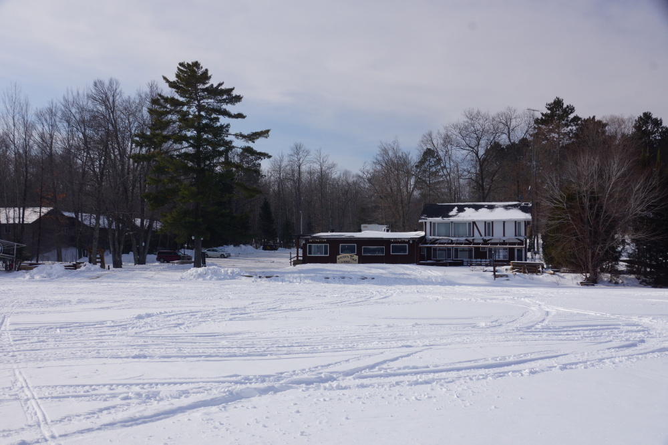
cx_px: 334
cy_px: 222
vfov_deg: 31.9
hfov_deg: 46.4
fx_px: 779
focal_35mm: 42
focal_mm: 28
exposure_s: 1/100
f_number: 11
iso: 100
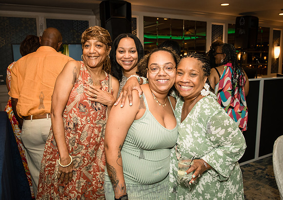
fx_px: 248
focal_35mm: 31
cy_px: 98
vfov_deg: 44.0
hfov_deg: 59.3
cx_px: 148
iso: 1600
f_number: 3.5
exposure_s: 1/160
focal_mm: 26
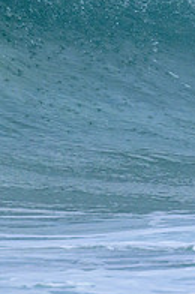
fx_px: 19812
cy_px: 55
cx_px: 375
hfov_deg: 0.6
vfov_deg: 0.9
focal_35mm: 2430
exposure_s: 1/2000
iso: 1250
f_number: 11
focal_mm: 800
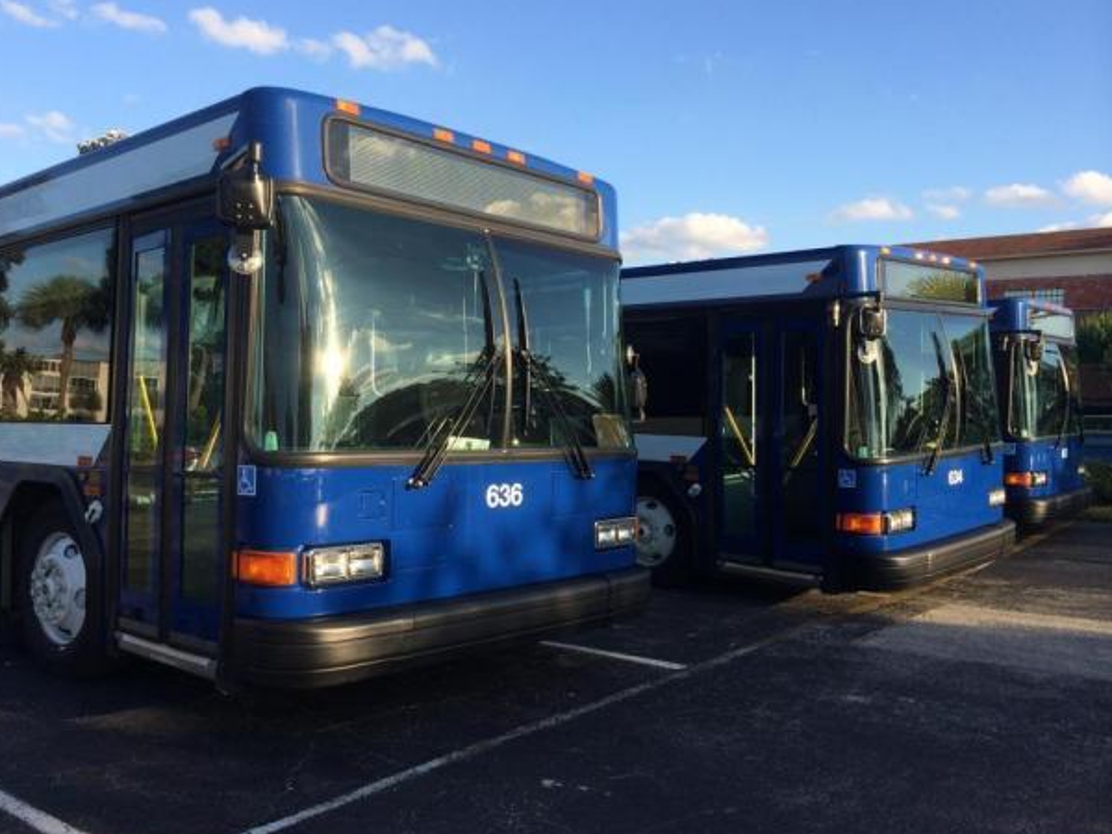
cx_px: 521
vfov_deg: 44.2
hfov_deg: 56.8
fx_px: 1028
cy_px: 406
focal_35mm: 32
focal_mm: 4.12
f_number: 2.2
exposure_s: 1/912
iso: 32
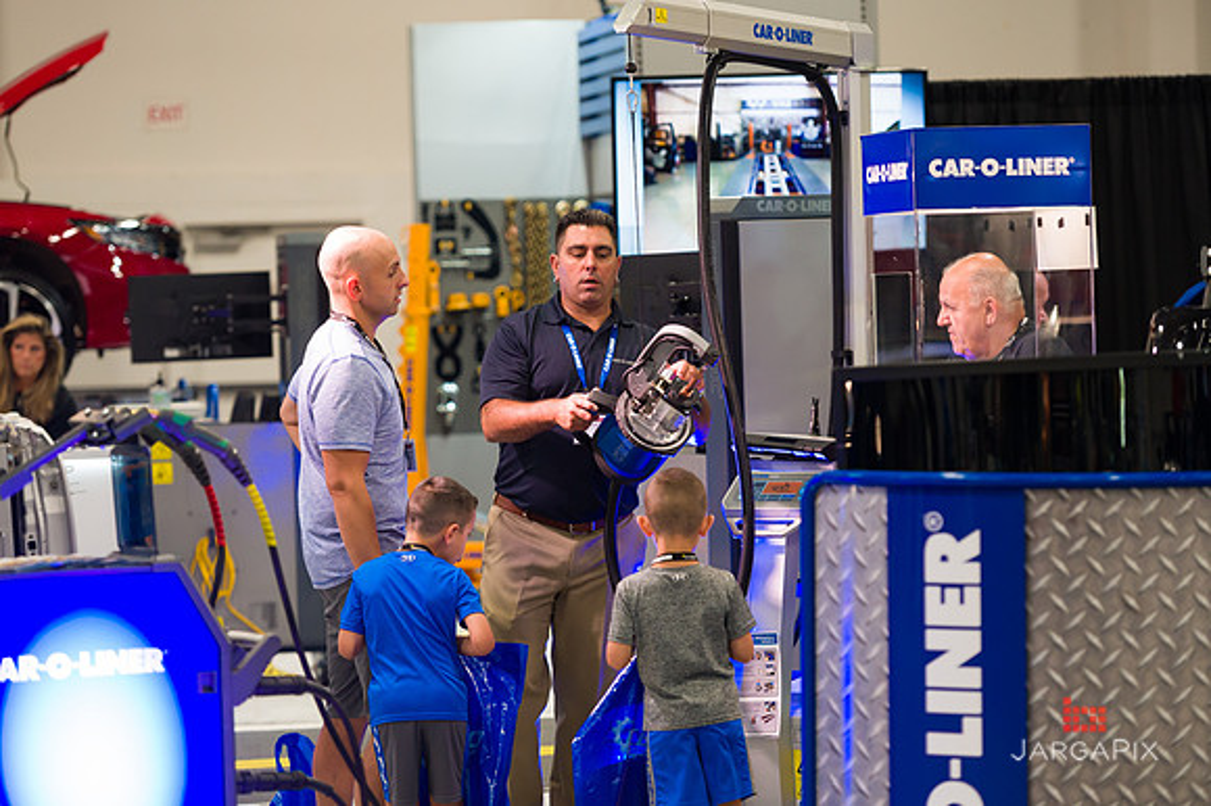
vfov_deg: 10.5
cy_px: 403
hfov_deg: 15.8
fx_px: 4370
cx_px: 606
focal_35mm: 130
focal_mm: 130
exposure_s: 1/200
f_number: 3.2
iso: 1600
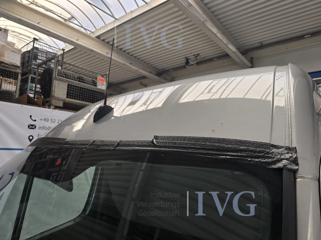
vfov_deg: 58.9
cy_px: 120
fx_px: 213
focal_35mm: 23
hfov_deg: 73.9
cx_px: 160
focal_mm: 6.3
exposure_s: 1/180
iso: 40
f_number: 1.7
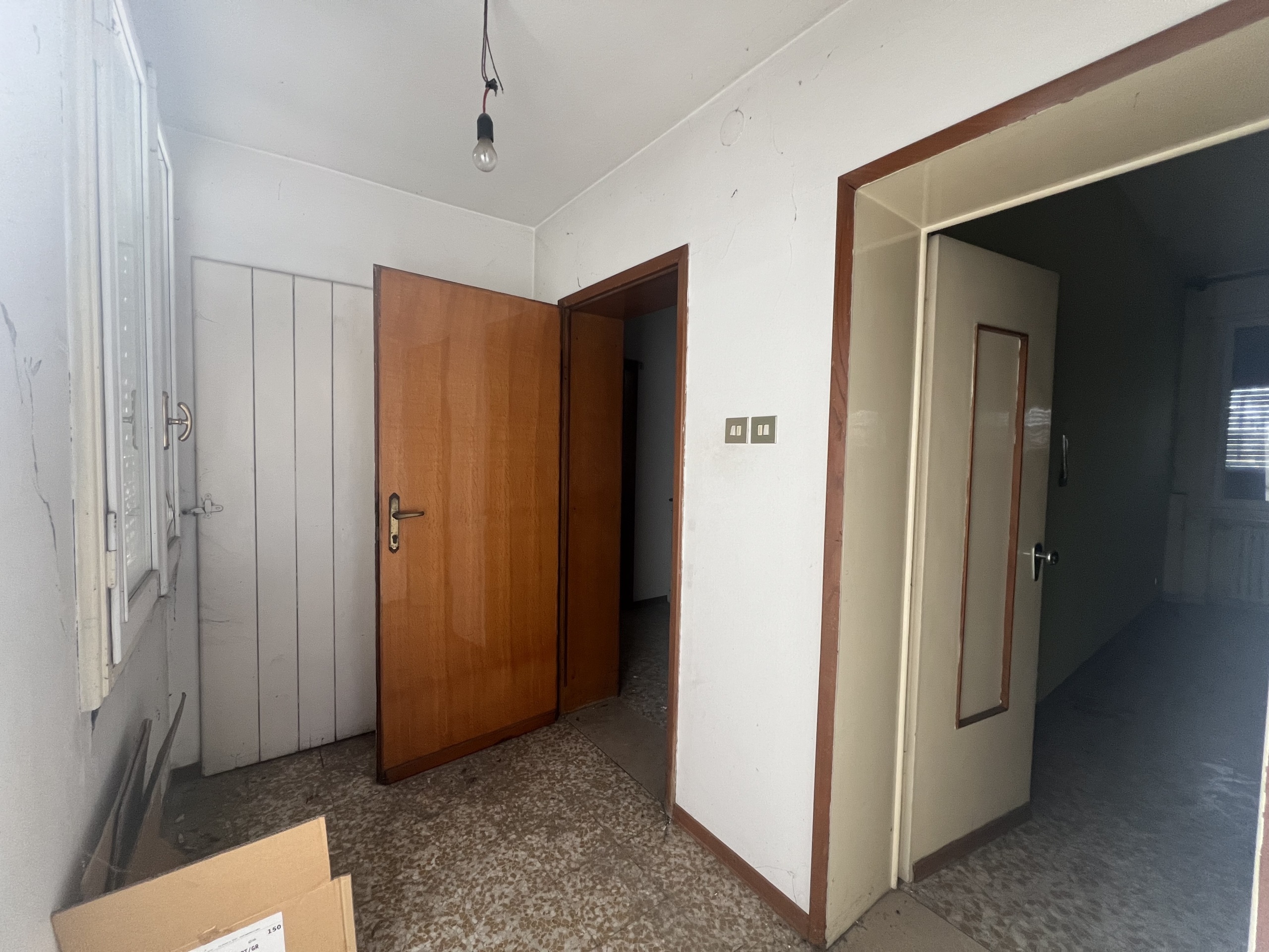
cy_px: 476
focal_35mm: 13
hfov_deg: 106.2
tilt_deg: -3.3
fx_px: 477
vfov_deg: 89.9
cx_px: 634
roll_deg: -1.7
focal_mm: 1.57
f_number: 1.8
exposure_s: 1/99
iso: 160
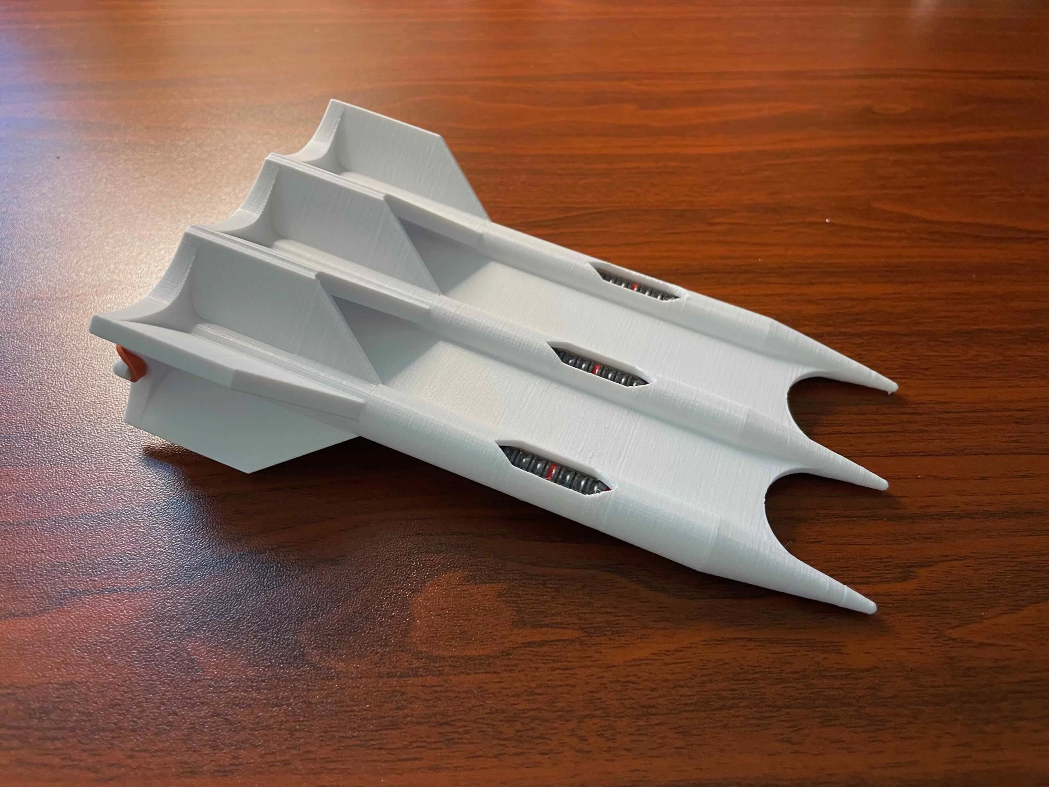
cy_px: 394
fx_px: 788
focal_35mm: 26
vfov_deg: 53.1
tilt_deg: -46.9
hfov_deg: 67.3
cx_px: 524
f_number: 1.6
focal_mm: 4.2
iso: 125
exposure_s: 1/60
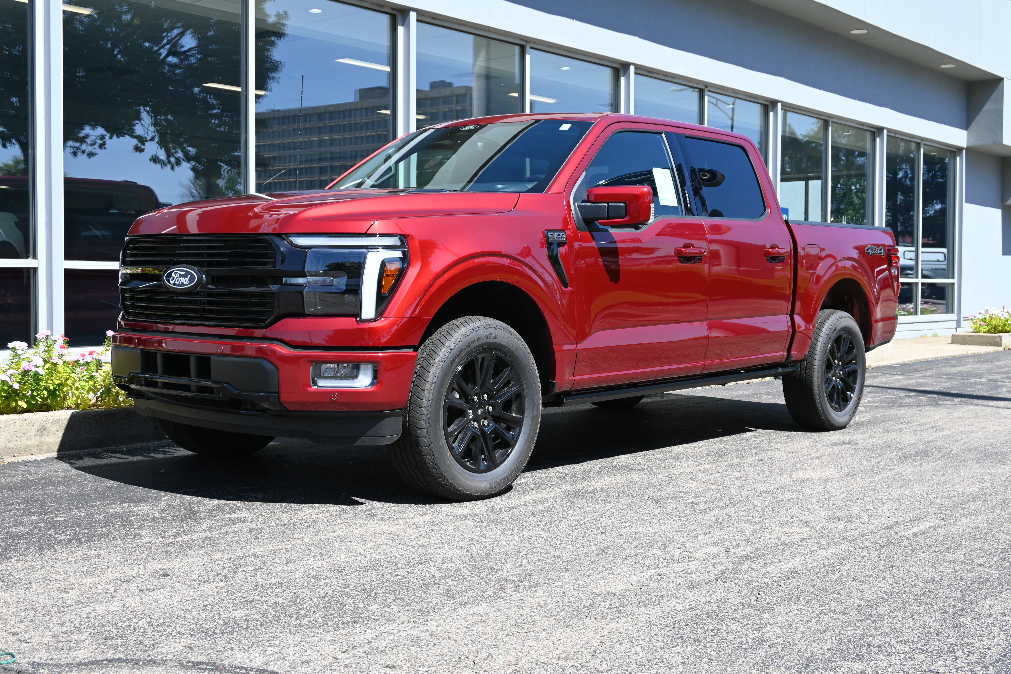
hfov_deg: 43.0
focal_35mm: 46
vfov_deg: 29.4
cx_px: 506
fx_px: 1285
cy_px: 337
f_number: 6.3
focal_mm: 30.5
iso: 100
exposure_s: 1/320
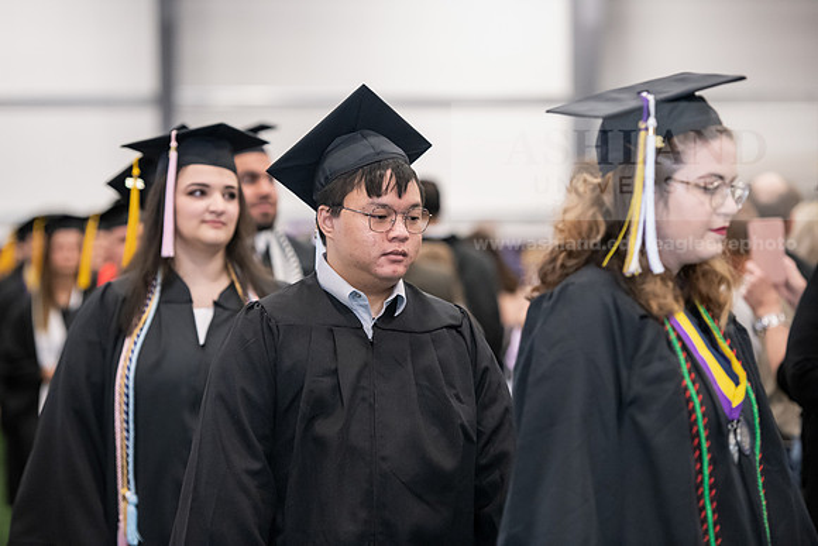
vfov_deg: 10.2
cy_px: 273
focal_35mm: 135
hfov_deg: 15.2
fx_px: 3068
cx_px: 409
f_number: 3.2
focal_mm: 135
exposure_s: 1/200
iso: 3200
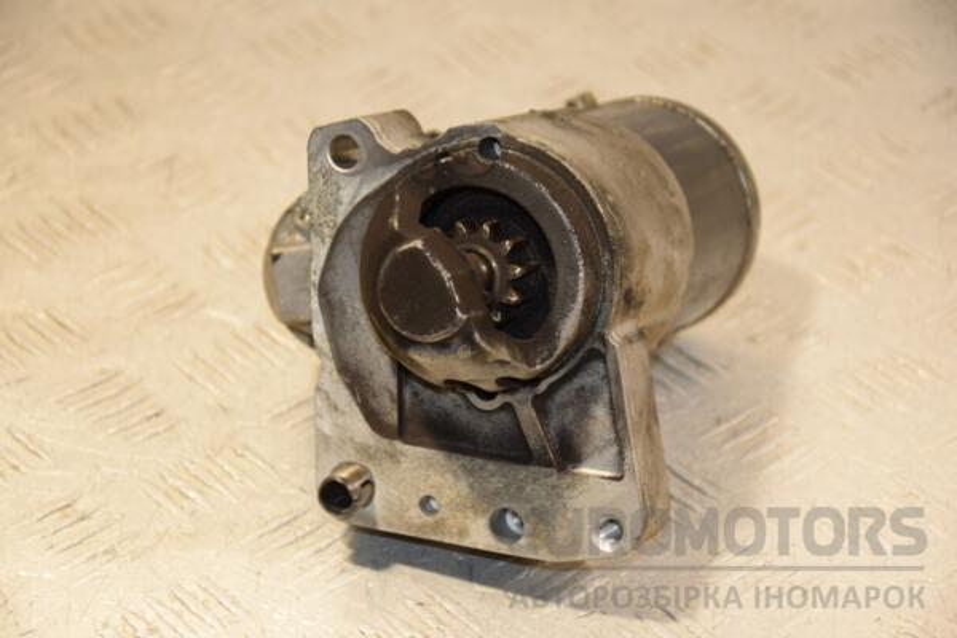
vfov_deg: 10.2
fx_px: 3588
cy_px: 319
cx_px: 478
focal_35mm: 135
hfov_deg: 15.2
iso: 800
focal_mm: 90
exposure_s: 1/160
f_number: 5.6
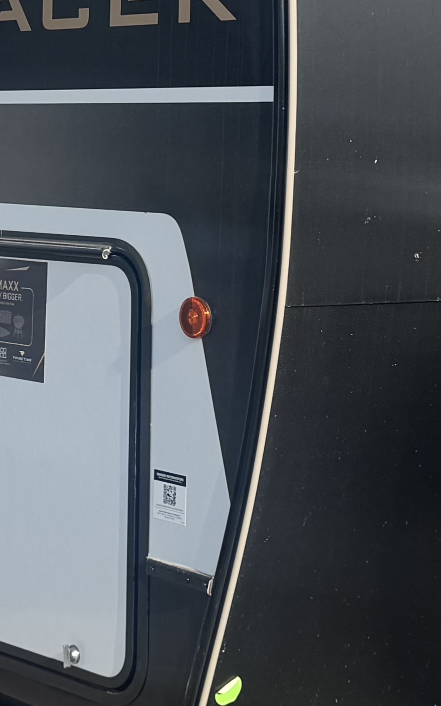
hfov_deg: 12.6
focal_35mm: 103
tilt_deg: -0.9
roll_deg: -0.1
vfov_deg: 20.1
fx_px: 1980
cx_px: 18
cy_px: 187
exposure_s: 1/3597
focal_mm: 6.76
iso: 80
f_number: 1.78
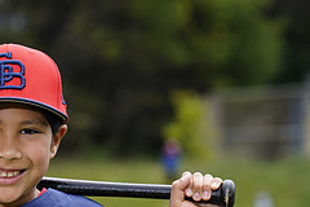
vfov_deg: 3.4
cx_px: -16
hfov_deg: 5.2
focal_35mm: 398
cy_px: 235
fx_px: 3427
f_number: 6.3
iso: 100
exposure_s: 1/250
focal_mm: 165
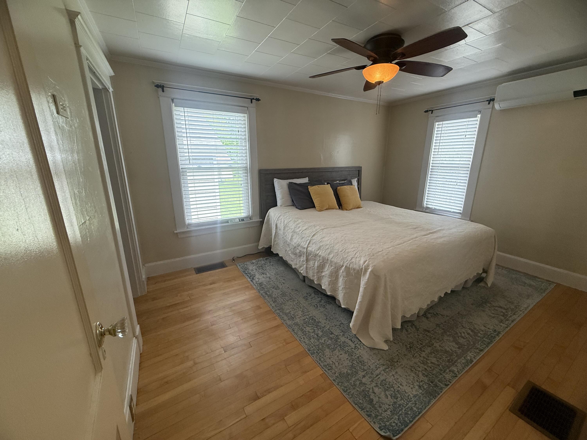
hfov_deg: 102.1
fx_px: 237
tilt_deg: -16.2
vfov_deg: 85.7
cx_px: 294
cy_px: 220
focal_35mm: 14
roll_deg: +0.3
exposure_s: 1/120
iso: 200
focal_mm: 2.22
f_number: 2.2
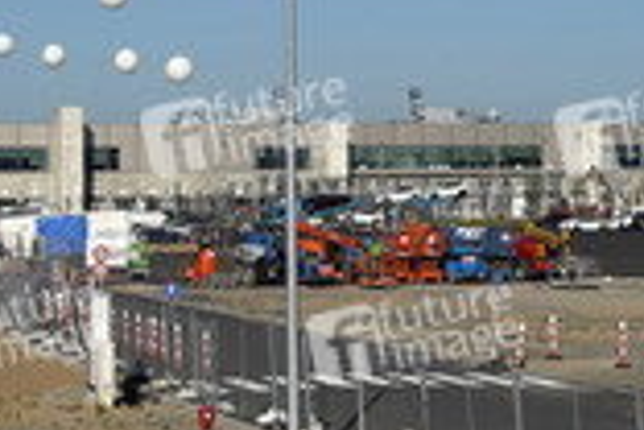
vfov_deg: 9.3
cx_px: 303
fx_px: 2629
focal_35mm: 147
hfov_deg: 14.0
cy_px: 232
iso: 100
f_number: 9
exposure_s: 1/800
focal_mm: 51
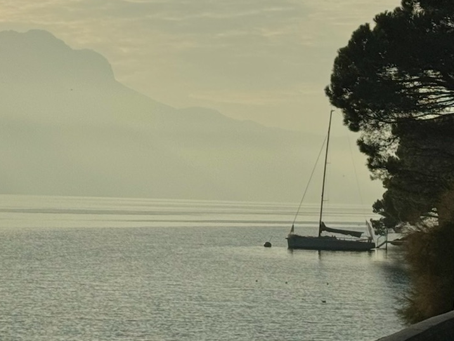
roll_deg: -1.7
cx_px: 42
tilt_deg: +2.1
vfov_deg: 11.1
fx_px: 1757
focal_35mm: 134
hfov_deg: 14.6
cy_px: 132
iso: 80
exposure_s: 1/50000
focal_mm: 6.76
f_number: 1.78
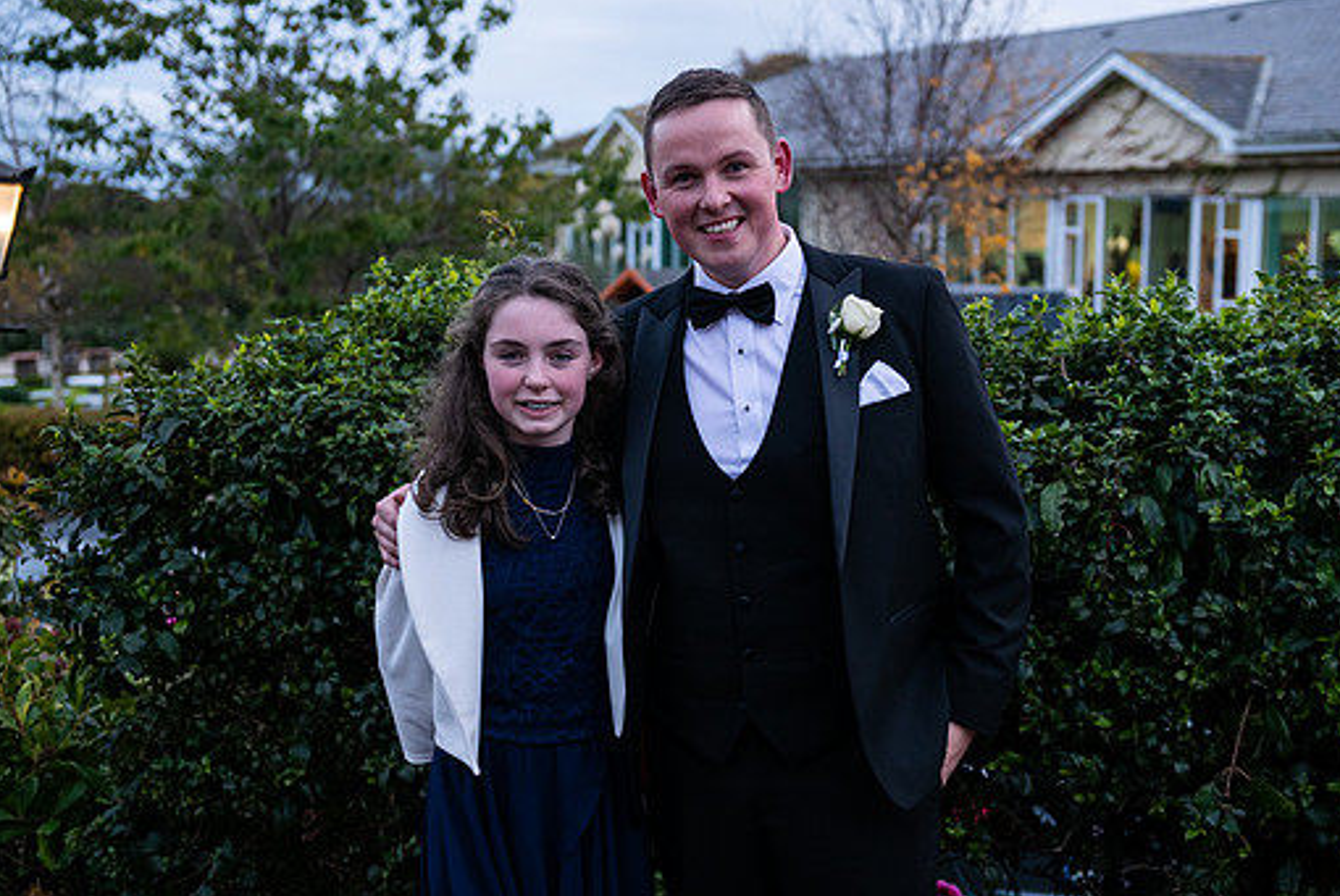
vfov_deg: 27.0
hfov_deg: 39.6
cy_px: 461
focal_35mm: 50
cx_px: 709
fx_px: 1863
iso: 640
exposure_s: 1/160
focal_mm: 44
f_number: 3.5
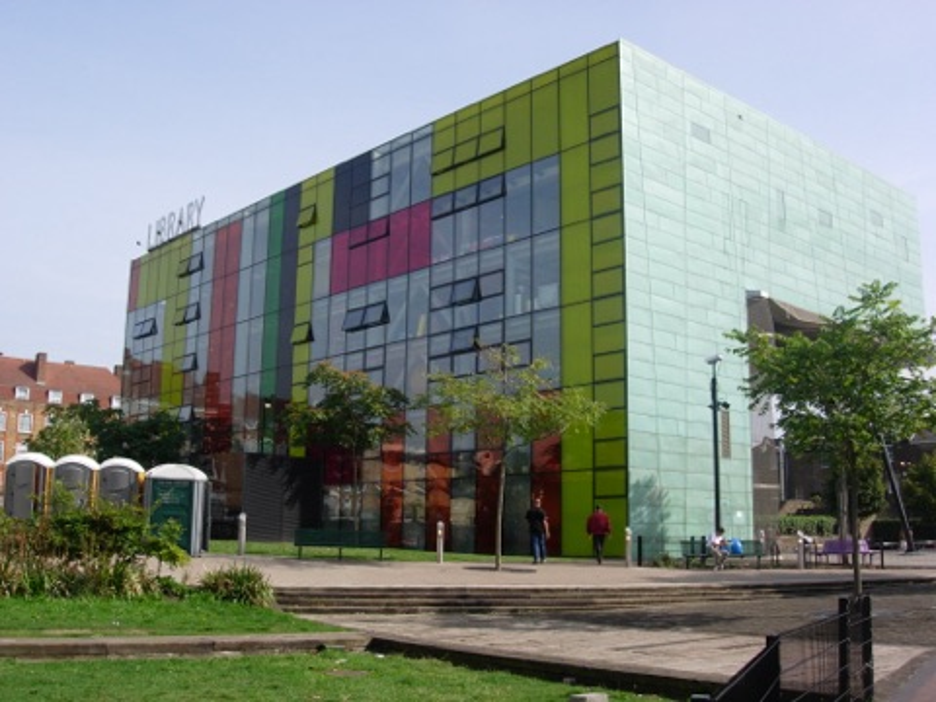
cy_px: 351
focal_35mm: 38
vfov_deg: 37.7
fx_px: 1028
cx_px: 468
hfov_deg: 49.0
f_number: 4.8
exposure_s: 1/575
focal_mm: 7.8
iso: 79
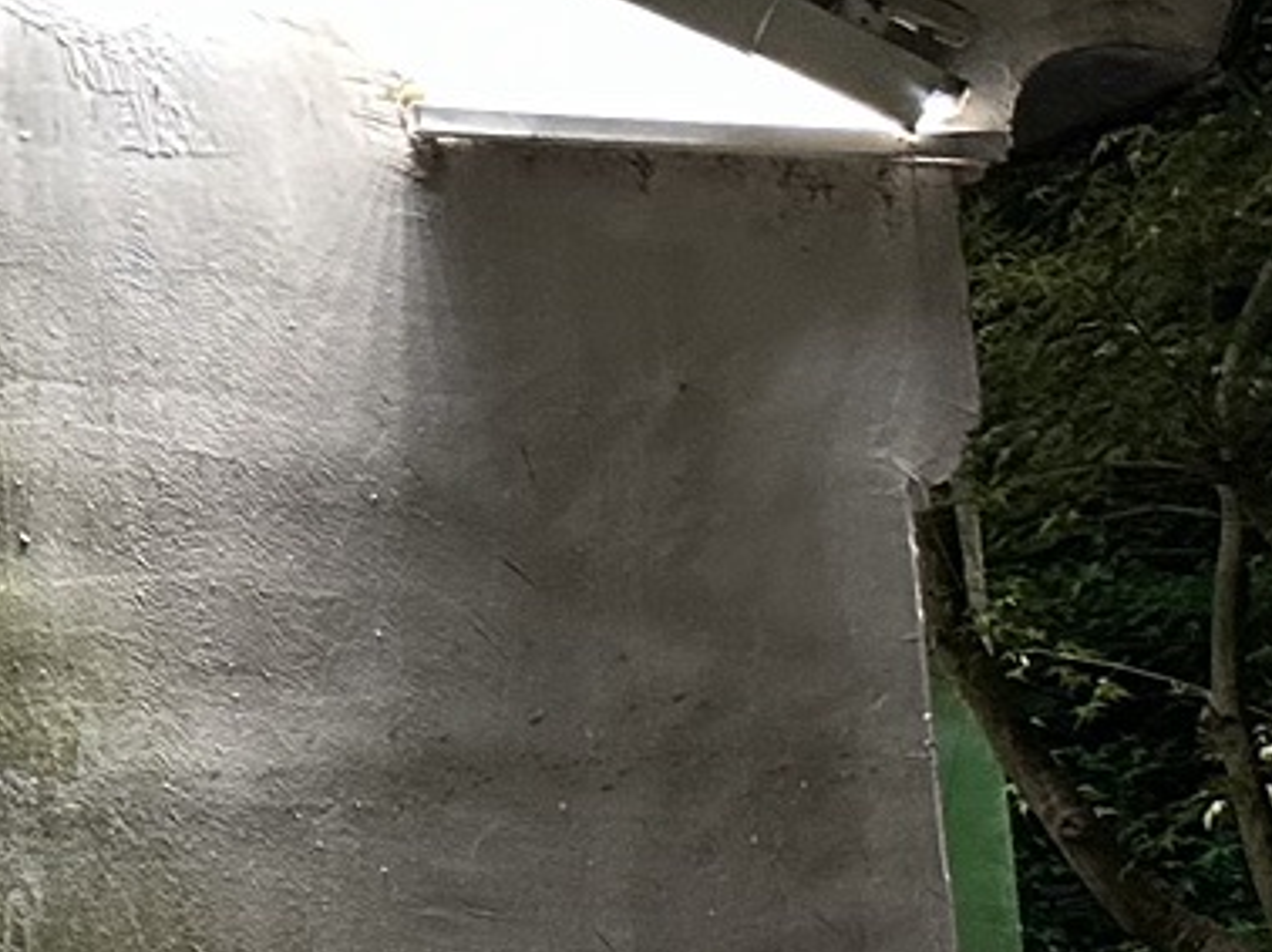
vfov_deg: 11.6
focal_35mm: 127
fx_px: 4664
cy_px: 861
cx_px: -1995
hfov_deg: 11.9
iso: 320
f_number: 1.78
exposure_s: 1/60
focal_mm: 6.86
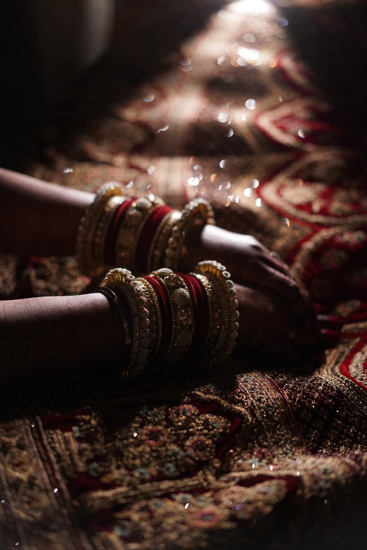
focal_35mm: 55
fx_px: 841
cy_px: 275
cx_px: 184
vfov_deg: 36.2
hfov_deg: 24.6
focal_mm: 55
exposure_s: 1/125
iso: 2000
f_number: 2
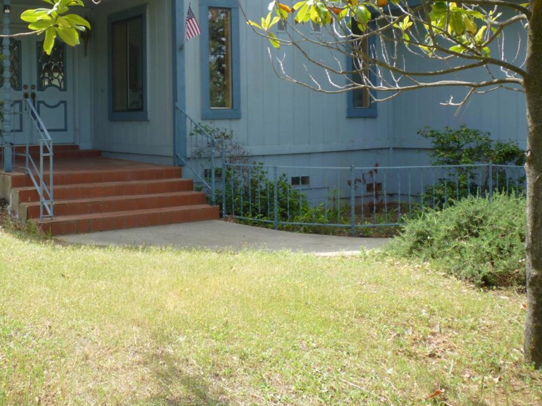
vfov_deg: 31.8
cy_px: 125
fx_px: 704
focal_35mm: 45
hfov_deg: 41.3
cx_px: 165
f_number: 3.3
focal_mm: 5.2
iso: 80
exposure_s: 1/250
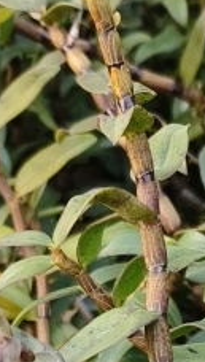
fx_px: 1126
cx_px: 326
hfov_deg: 10.0
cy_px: 525
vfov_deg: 16.8
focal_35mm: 117
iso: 718
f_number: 1.75
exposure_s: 1/50
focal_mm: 5.5
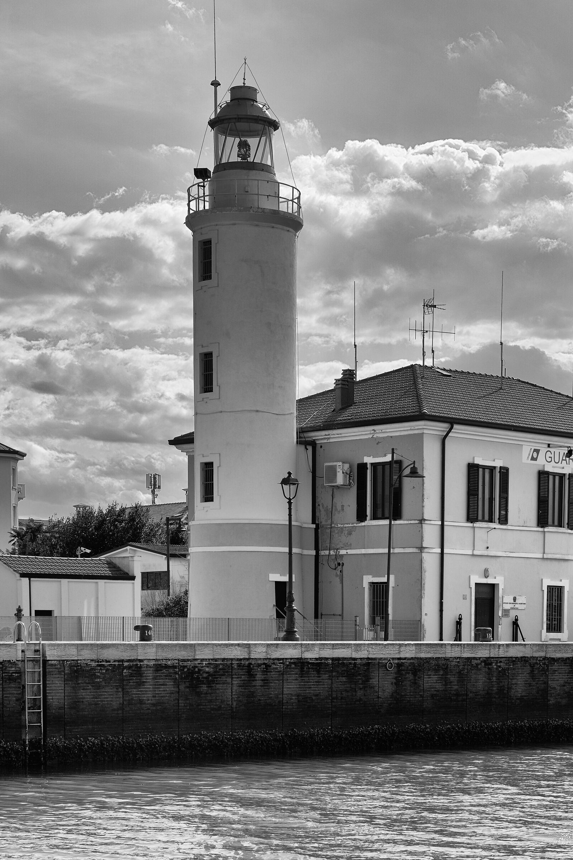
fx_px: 1671
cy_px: 430
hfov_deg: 19.5
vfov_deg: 28.8
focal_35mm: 70
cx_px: 286
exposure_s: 1/500
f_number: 8
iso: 100
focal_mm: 70
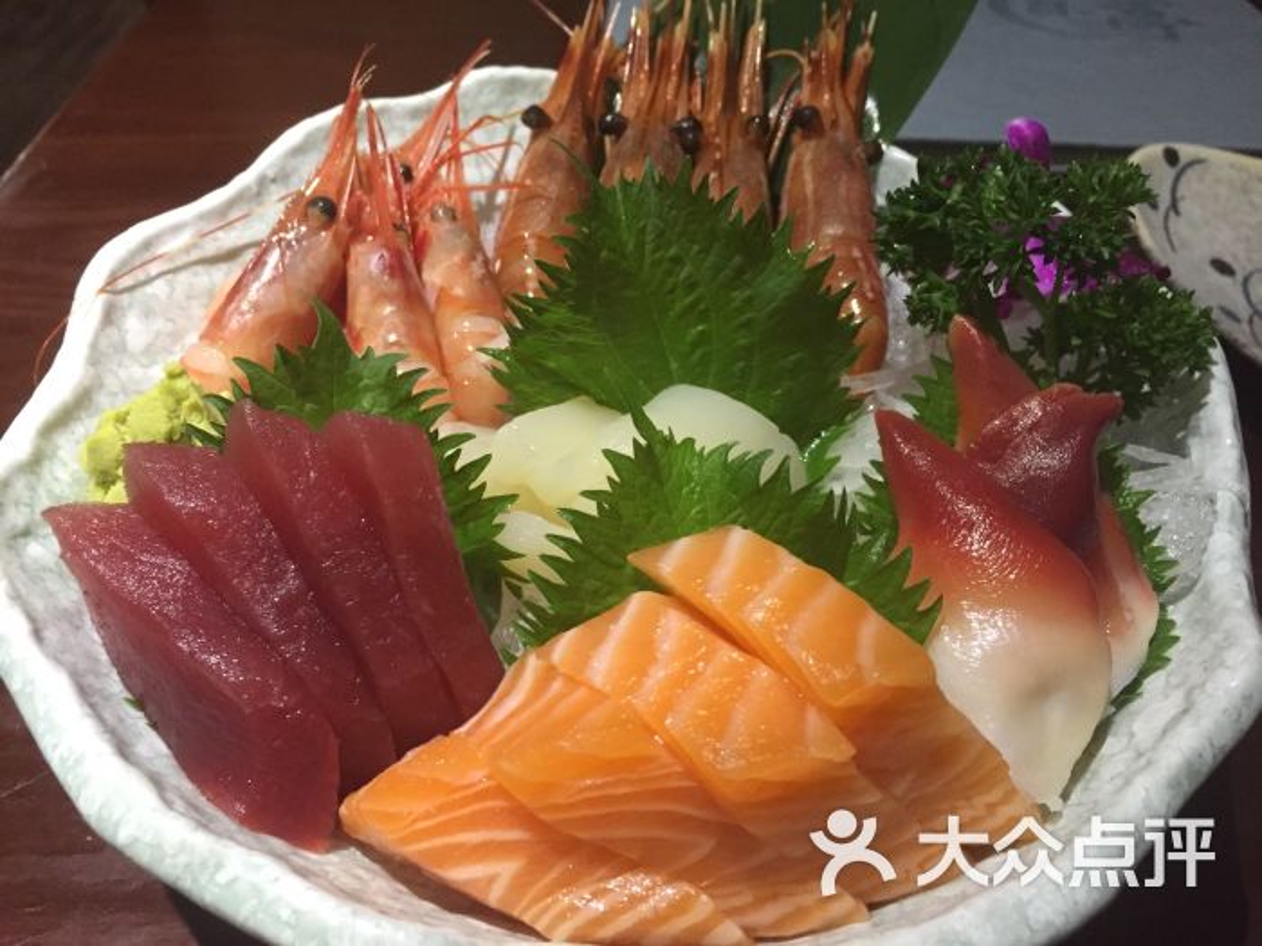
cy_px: 473
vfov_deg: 48.2
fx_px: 1057
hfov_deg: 61.7
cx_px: 631
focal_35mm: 29
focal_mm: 4.15
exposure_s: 1/25
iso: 250
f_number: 2.2
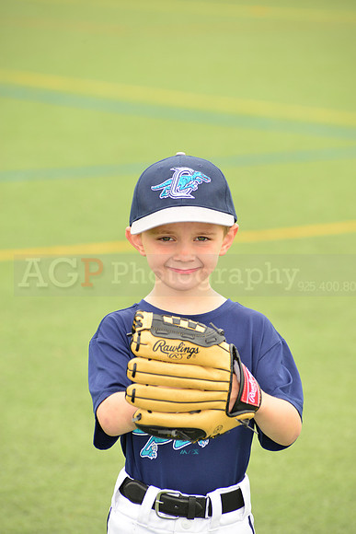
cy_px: 267
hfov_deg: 6.9
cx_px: 178
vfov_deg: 10.3
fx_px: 2965
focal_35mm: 200
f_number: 8
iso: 250
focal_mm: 200
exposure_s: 1/200
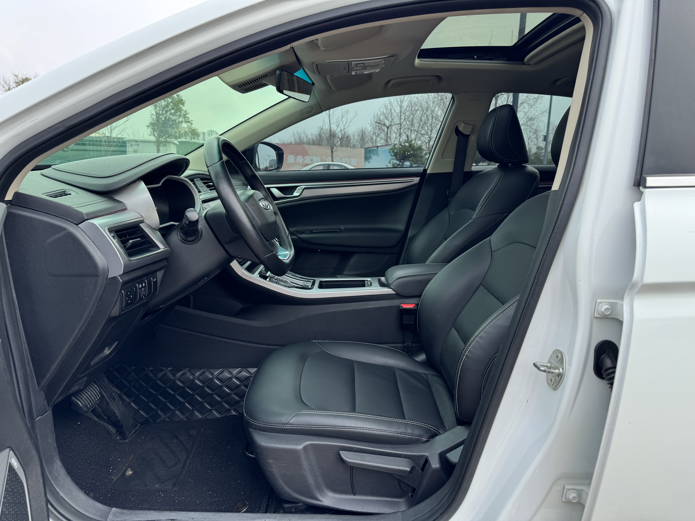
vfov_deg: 56.8
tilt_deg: -10.5
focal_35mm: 24
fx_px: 482
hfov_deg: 71.6
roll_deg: -1.7
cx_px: 348
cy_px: 260
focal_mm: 6.76
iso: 80
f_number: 1.78
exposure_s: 1/980
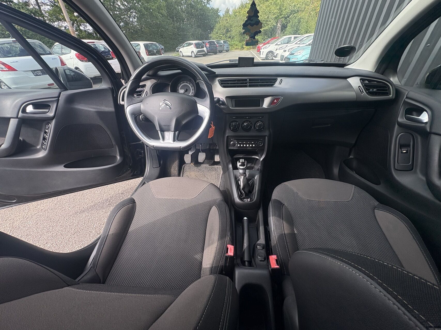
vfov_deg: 85.7
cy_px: 165
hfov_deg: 102.1
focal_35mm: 14
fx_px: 178
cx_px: 220
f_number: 2.2
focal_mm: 2.22
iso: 64
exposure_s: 1/390
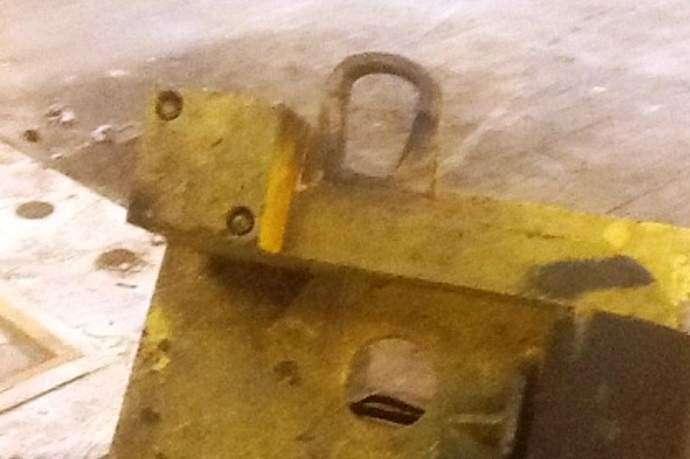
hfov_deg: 38.7
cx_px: 416
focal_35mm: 51
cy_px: 365
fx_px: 977
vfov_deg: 26.0
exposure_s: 1/20
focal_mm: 2.03
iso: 500
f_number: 2.4
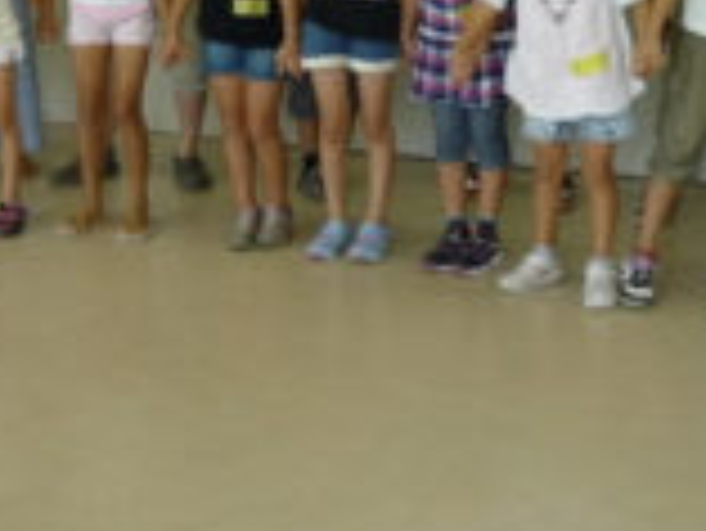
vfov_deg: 16.9
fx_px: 1715
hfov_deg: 23.3
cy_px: -99
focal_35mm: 84
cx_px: 328
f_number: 2.8
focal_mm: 5.5
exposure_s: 1/125
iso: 200
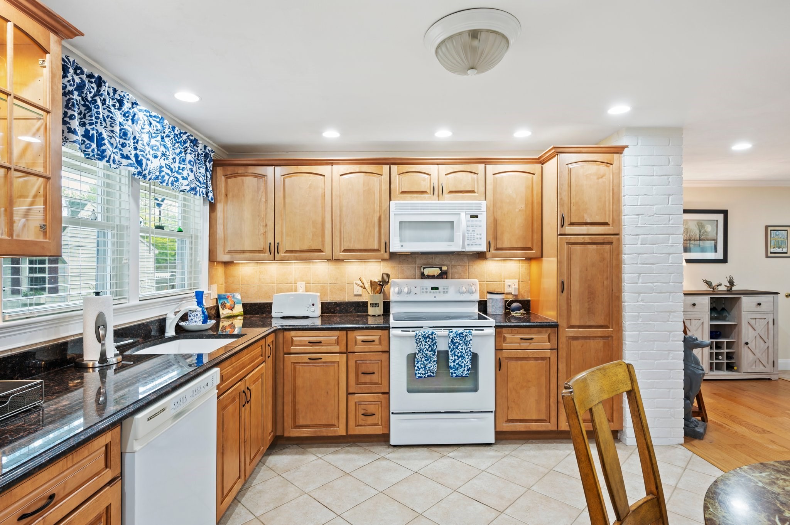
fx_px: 384
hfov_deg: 91.7
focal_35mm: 18
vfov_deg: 68.8
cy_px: 262
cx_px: 395
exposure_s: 1/2
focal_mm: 17.5
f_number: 8
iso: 320
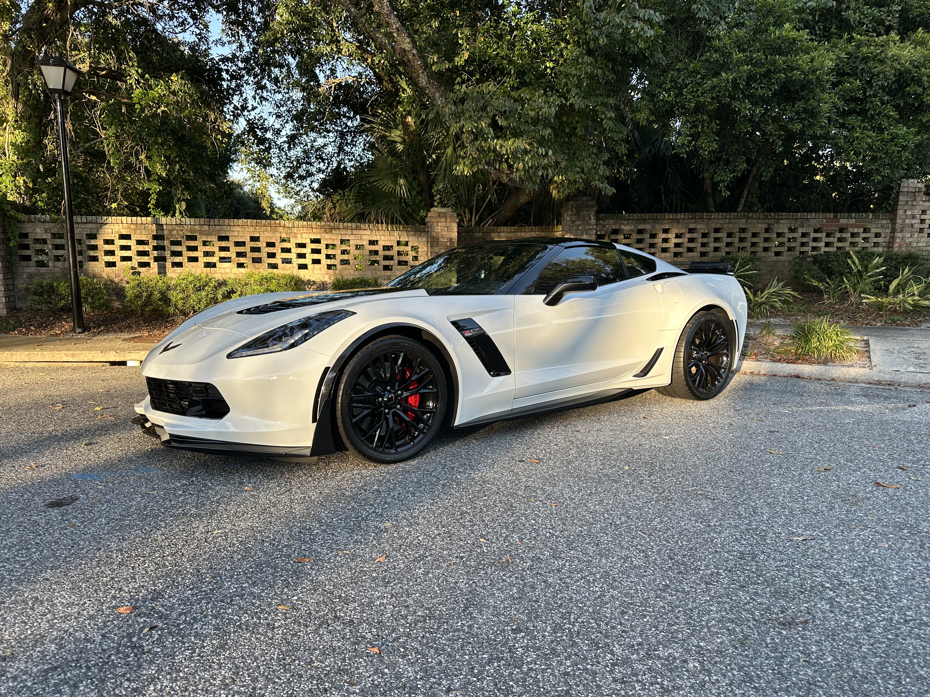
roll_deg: -0.2
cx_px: 465
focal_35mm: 24
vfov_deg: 56.8
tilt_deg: -8.6
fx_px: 645
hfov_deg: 71.6
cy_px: 348
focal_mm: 6.86
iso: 80
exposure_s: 1/473
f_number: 1.78
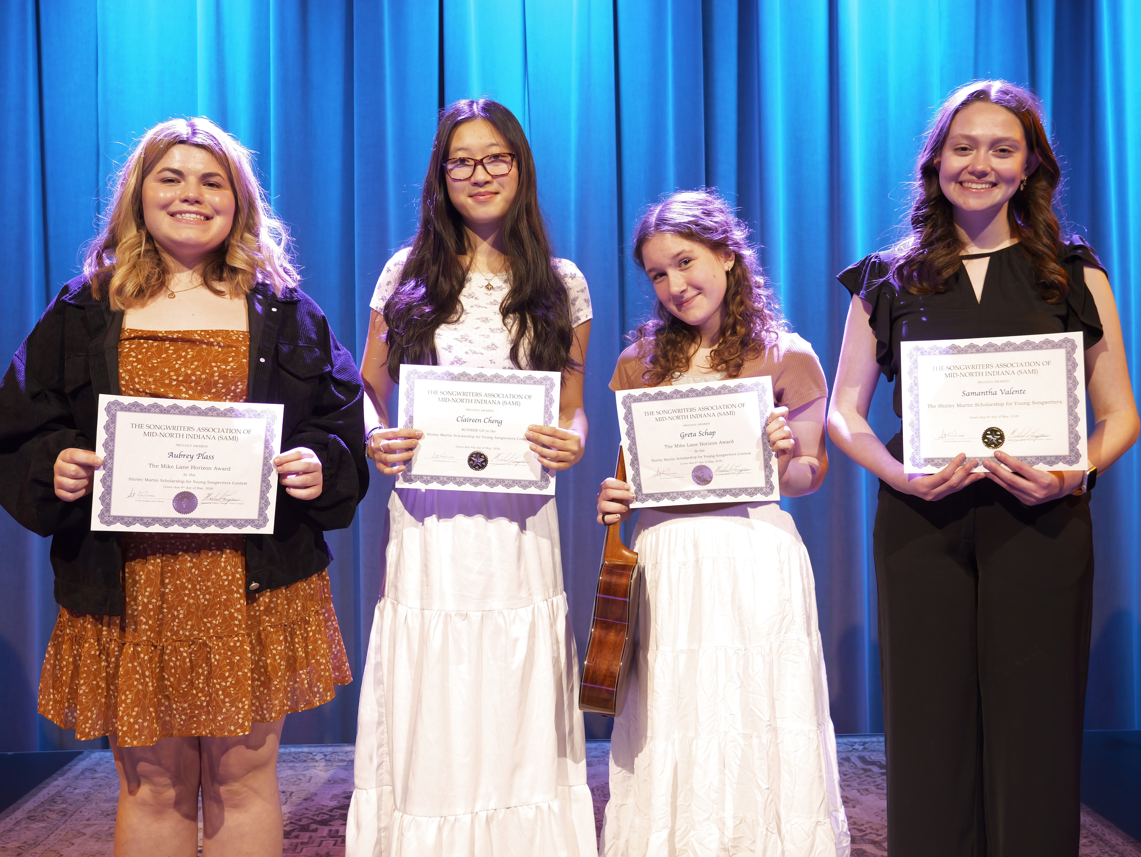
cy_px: 428
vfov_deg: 39.7
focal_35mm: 36
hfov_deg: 51.3
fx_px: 1187
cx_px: 570
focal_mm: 18
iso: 500
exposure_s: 1/60
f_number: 3.2
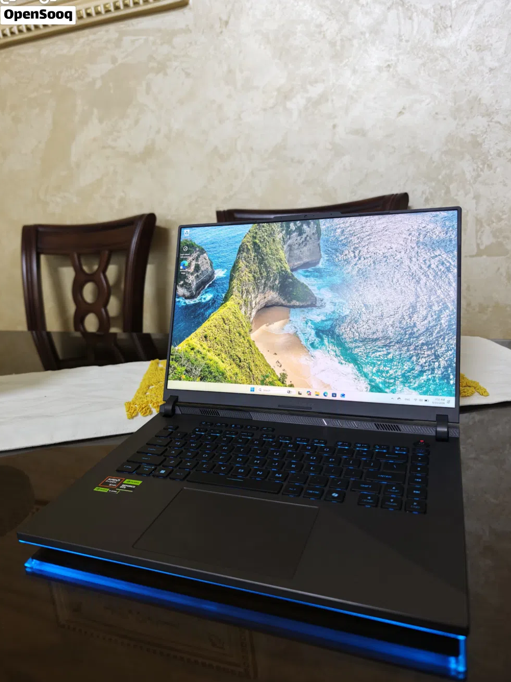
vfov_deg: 71.6
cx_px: 254
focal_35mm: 24
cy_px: 330
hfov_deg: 56.8
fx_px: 472
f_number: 1.67
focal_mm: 8.71
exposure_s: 1/100
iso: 50
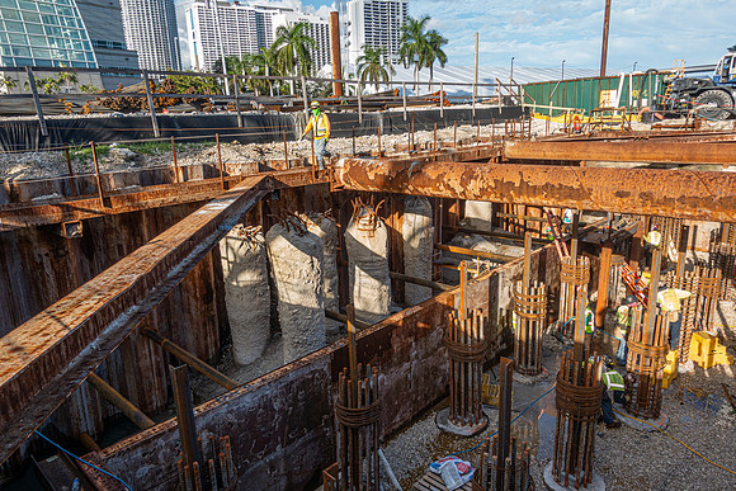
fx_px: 491
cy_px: 246
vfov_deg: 53.2
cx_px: 368
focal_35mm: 24
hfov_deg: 73.7
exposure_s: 1/400
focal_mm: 8.8
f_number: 4.5
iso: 125
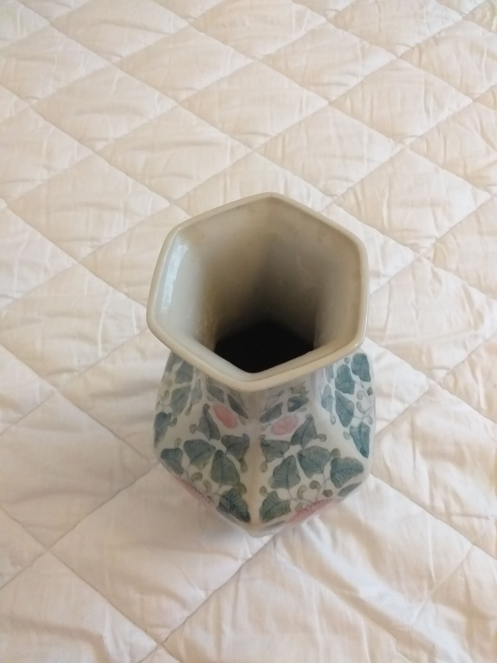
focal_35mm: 26
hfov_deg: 53.1
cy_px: 332
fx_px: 498
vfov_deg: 67.3
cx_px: 248
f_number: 1.9
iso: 500
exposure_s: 1/17
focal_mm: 3.6
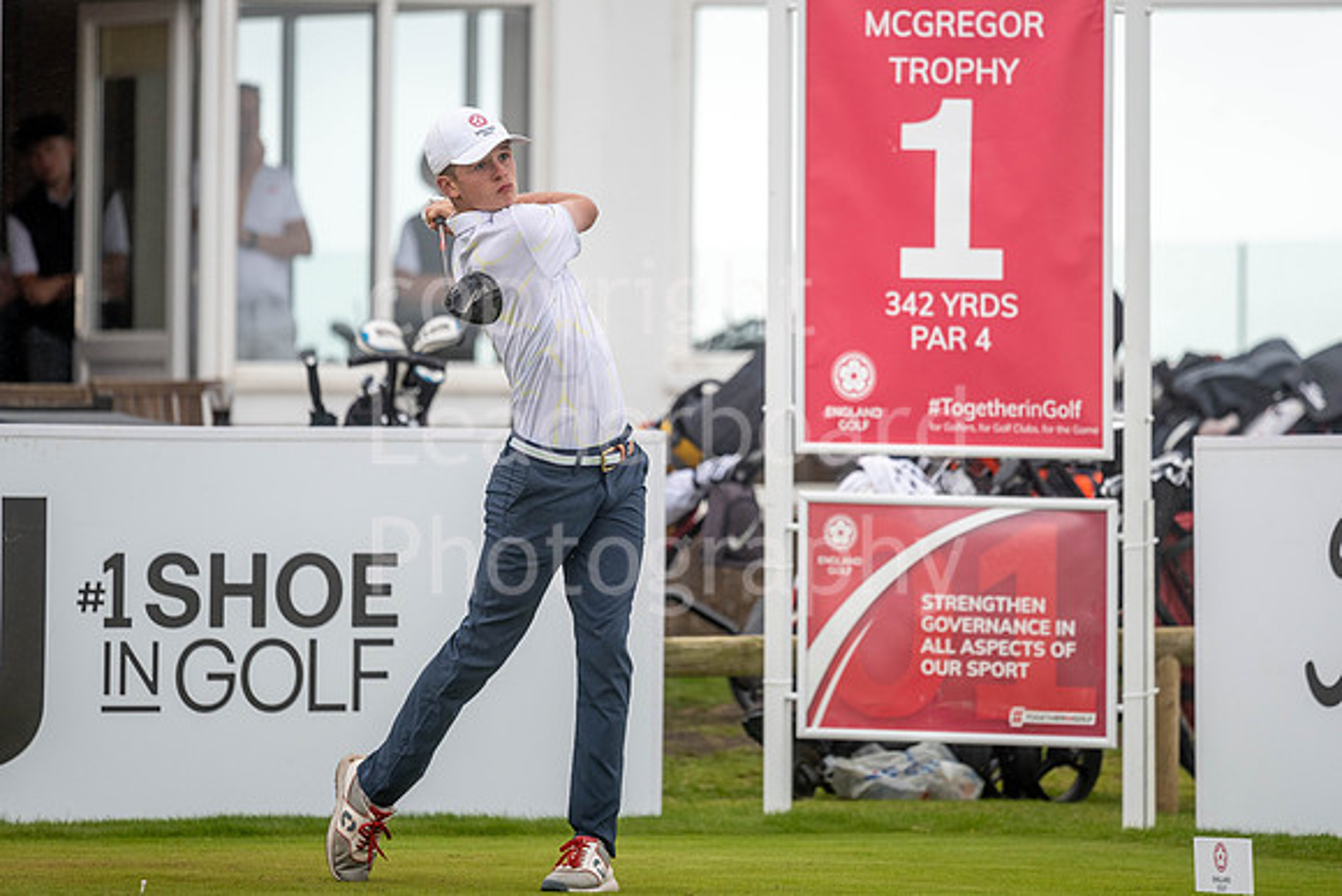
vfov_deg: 4.0
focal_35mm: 341
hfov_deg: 6.0
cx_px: 678
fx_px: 12717
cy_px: 412
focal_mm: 300
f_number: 4
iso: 400
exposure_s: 1/500
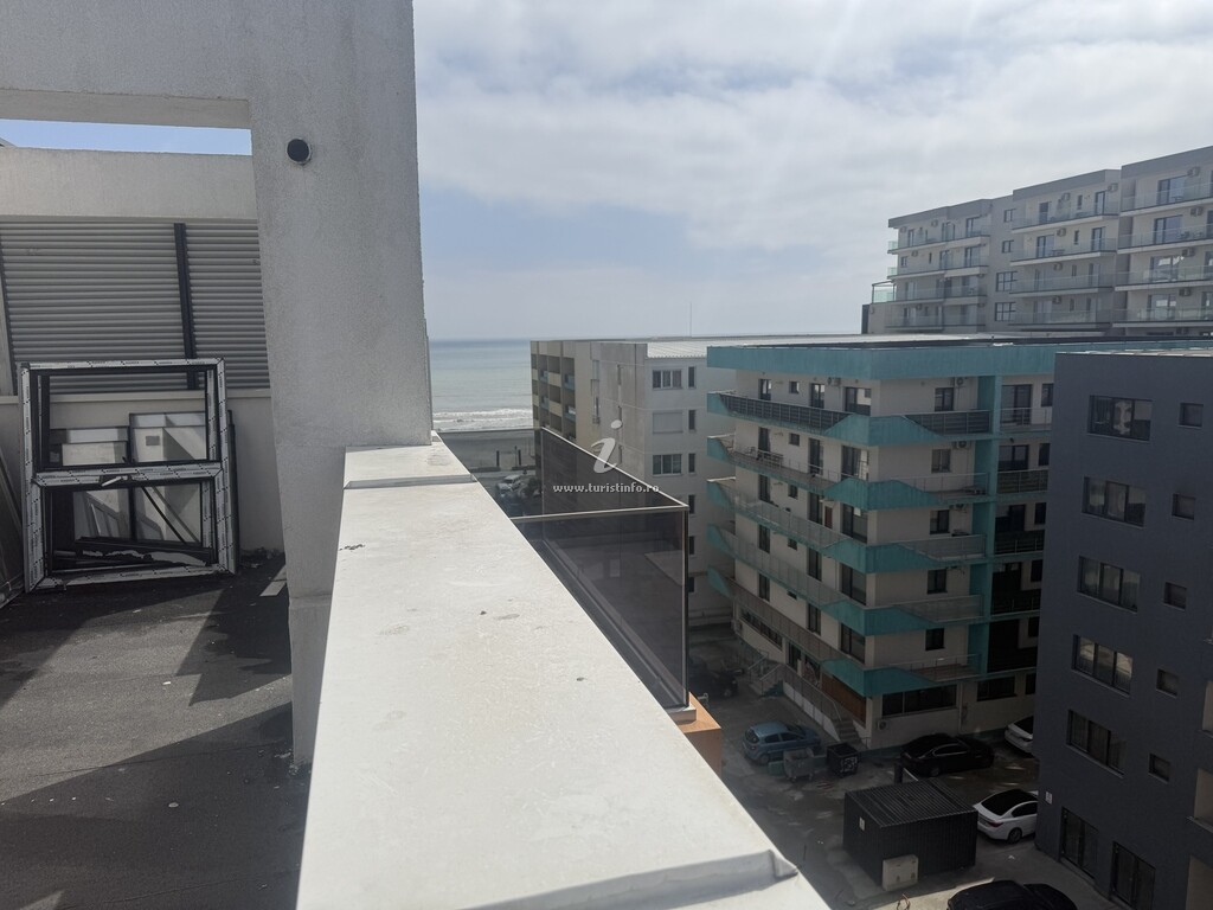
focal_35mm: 24
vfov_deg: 56.8
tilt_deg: -7.1
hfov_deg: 71.6
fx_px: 841
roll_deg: +1.2
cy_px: 455
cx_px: 606
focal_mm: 6.76
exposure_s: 1/14286
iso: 80
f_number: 1.78
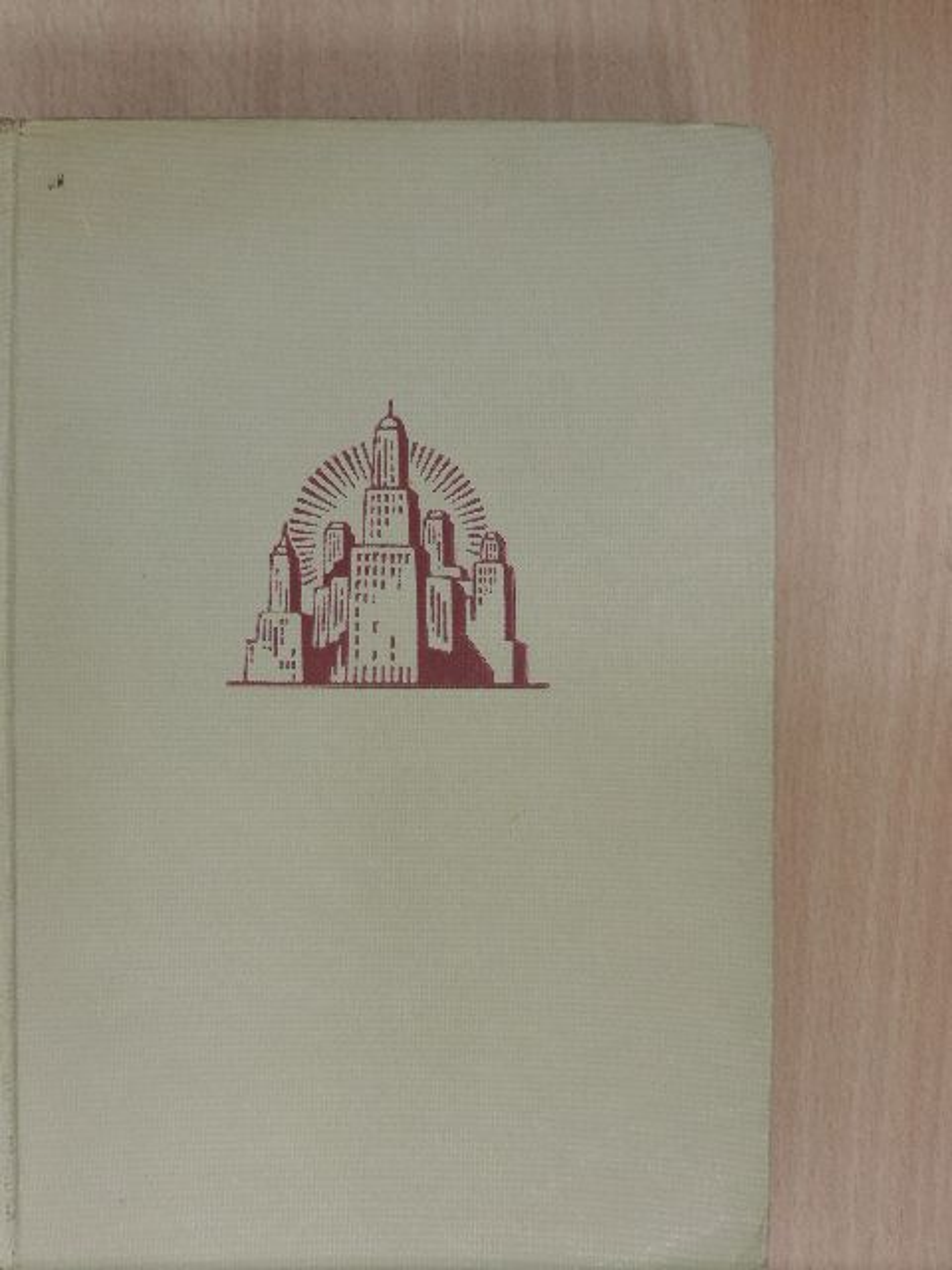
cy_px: 635
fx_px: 1723
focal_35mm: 47
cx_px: 476
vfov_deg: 40.4
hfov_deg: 30.9
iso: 400
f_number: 4.4
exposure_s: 1/15
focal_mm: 8.3
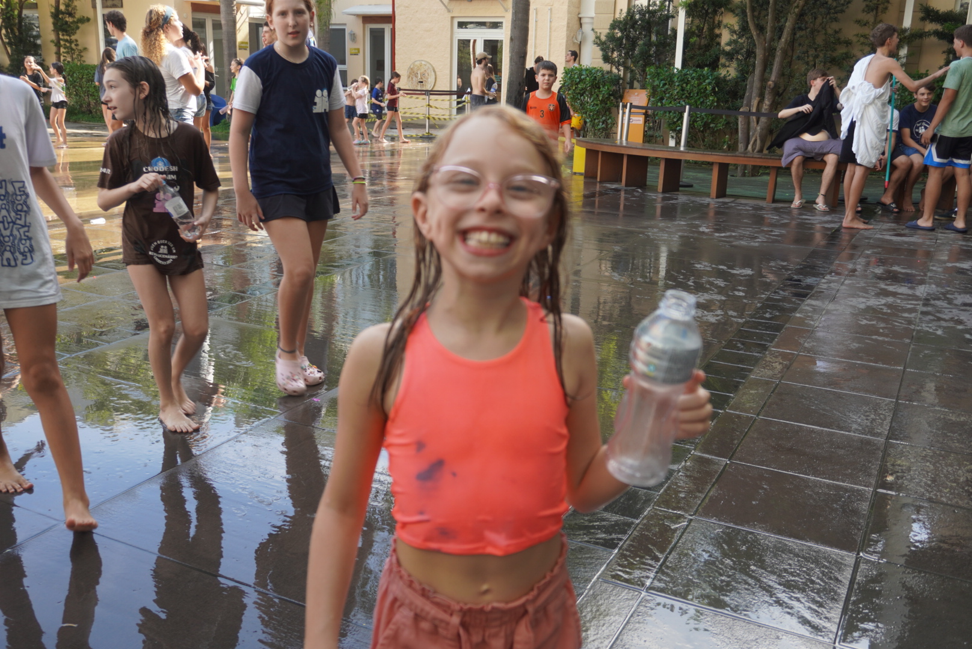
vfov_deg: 38.4
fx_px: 932
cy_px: 324
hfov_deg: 55.1
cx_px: 486
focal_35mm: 34
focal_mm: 23
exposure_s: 1/160
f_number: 4
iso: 160
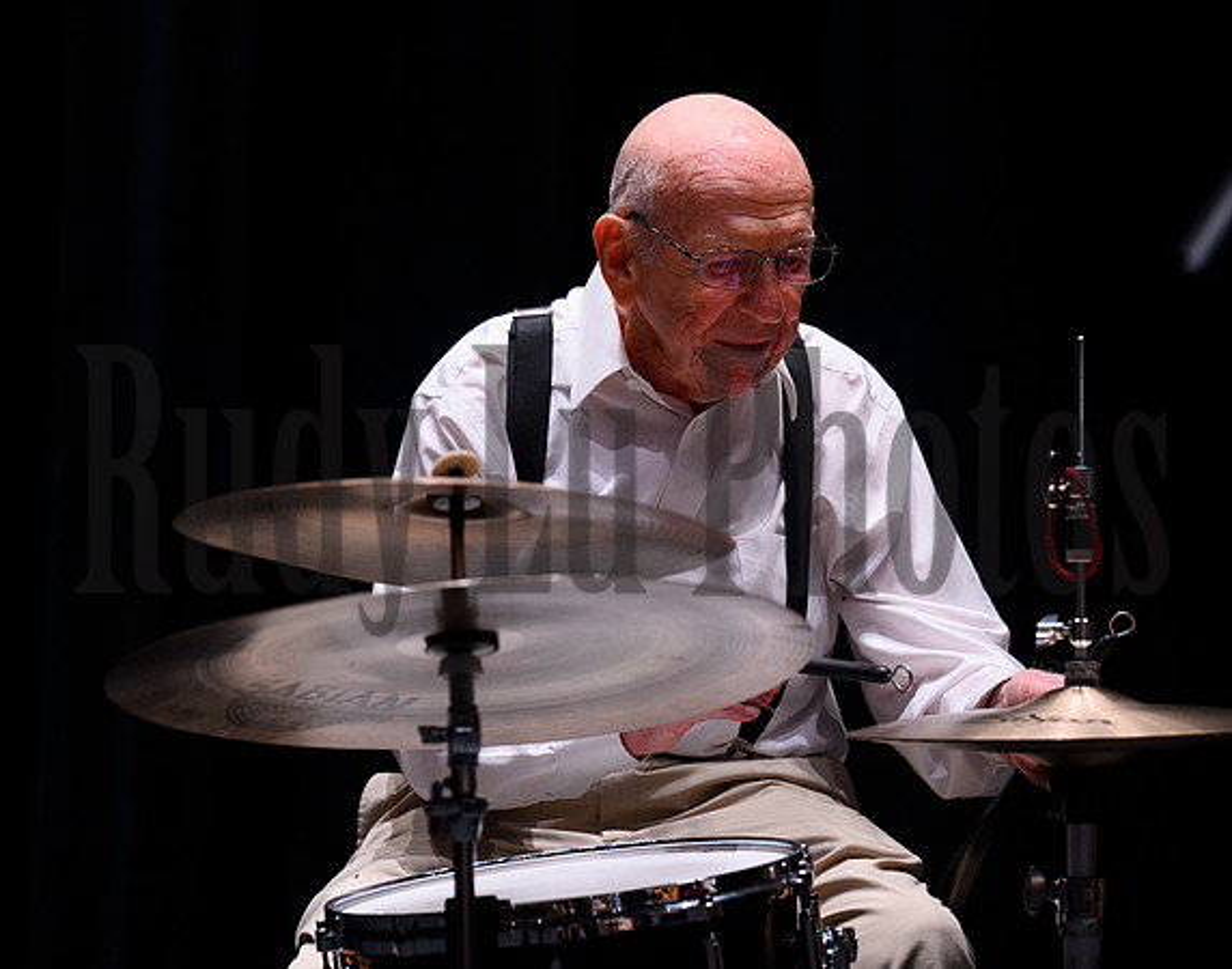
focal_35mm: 173
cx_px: 505
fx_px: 6262
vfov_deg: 8.9
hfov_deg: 11.2
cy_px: 484
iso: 3200
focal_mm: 155
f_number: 4
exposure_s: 1/200
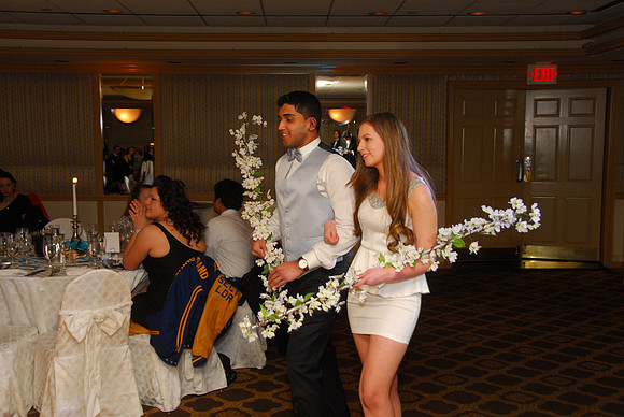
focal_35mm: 42
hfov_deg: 46.4
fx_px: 729
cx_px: 312
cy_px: 208
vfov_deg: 32.0
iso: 400
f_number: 5.6
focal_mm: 28
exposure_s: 1/60
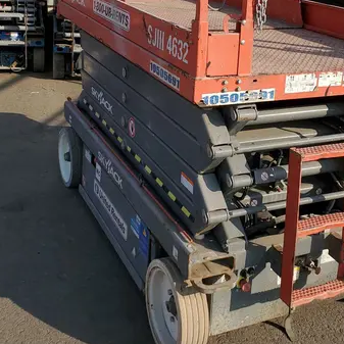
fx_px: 562
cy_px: 78
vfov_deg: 33.2
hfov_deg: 33.7
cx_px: 232
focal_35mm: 50
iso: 50
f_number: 2.4
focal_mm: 4.3
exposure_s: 1/1064
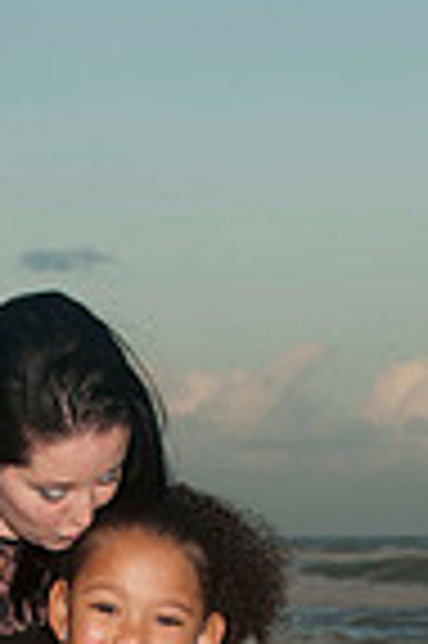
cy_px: 896
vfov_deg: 10.6
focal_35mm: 189
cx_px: 38
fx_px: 3378
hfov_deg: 7.2
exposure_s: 1/160
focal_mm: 40
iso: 100
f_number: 6.3
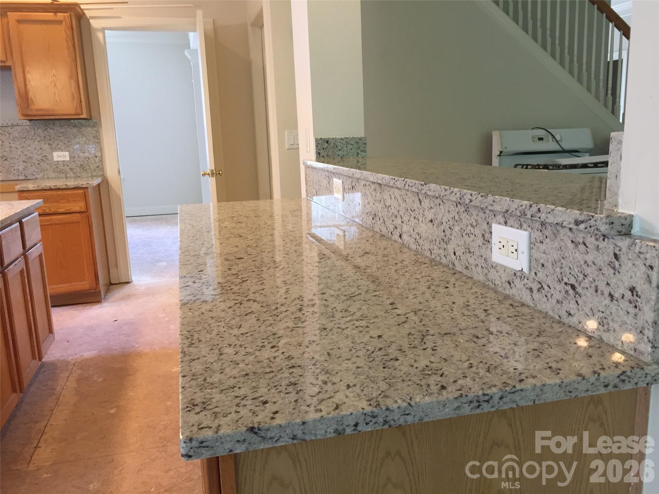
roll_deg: +1.7
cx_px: 330
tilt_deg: -11.2
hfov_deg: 61.7
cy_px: 247
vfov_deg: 48.2
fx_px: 552
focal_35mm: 29
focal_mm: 4.15
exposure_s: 1/30
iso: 80
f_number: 2.2
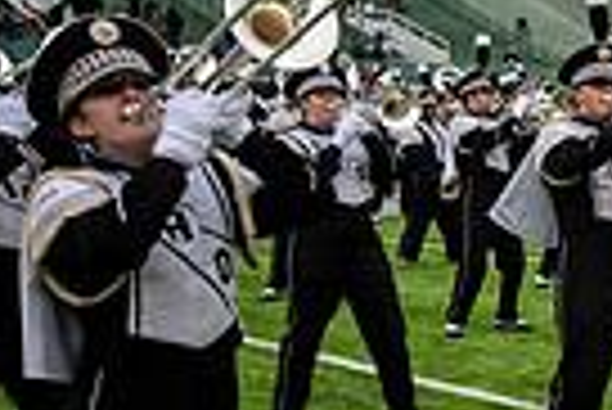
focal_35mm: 102
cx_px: 1112
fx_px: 1736
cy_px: 277
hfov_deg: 16.6
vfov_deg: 13.4
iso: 100
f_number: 2.8
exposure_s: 1/500
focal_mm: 24
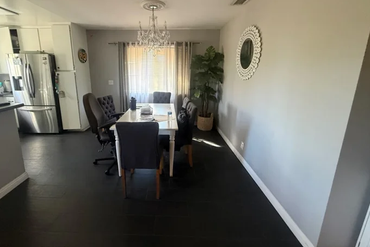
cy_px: 105
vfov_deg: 73.3
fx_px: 164
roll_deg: +0.6
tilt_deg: -11.9
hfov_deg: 96.5
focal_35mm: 16
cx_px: 168
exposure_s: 1/60
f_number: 2.2
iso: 500
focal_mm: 2.22
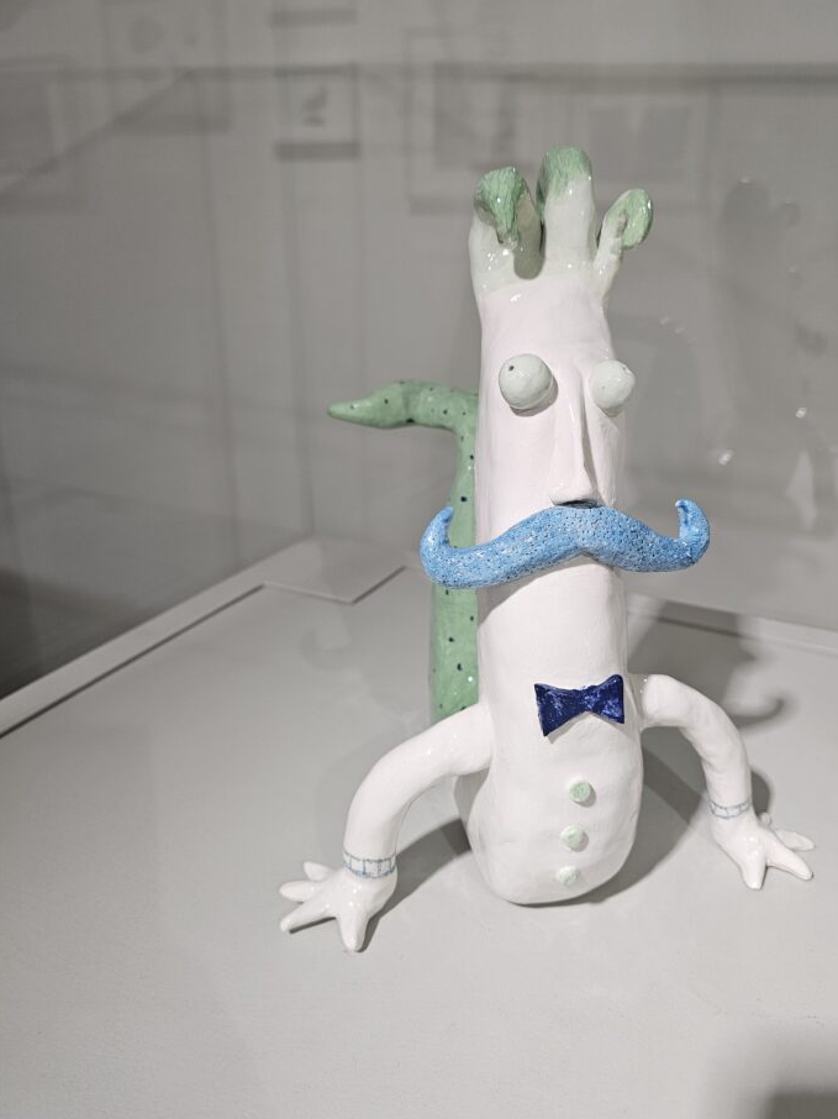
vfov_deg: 67.3
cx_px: 470
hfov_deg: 52.9
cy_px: 526
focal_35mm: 26
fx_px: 840
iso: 100
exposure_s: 1/100
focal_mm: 6.3
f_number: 1.7
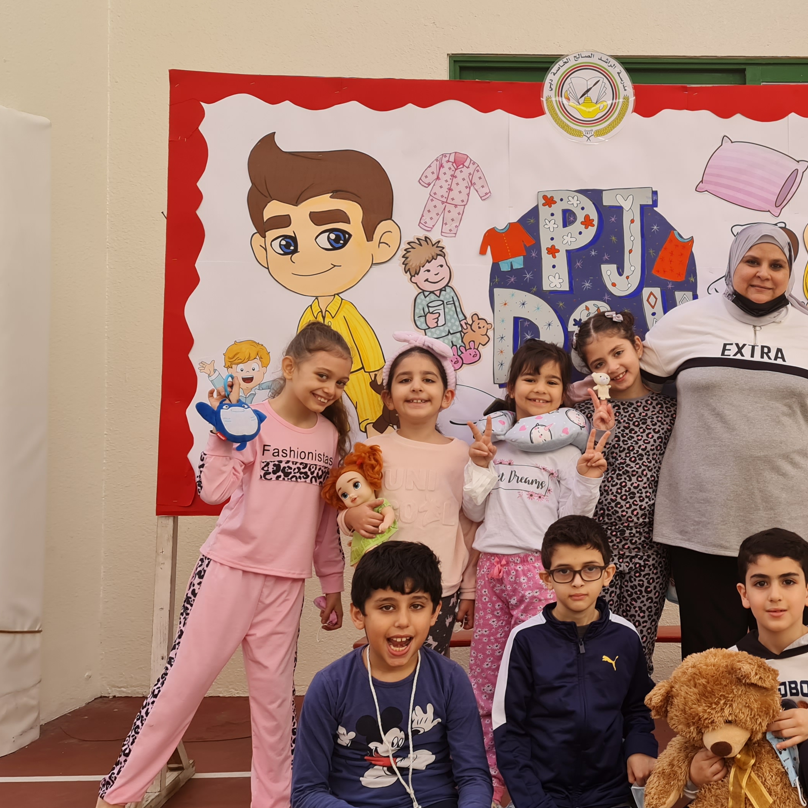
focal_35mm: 42
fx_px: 1109
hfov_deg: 38.0
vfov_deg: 40.0
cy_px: 406
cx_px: 690
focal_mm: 7
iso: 50
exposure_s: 1/100
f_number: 1.8
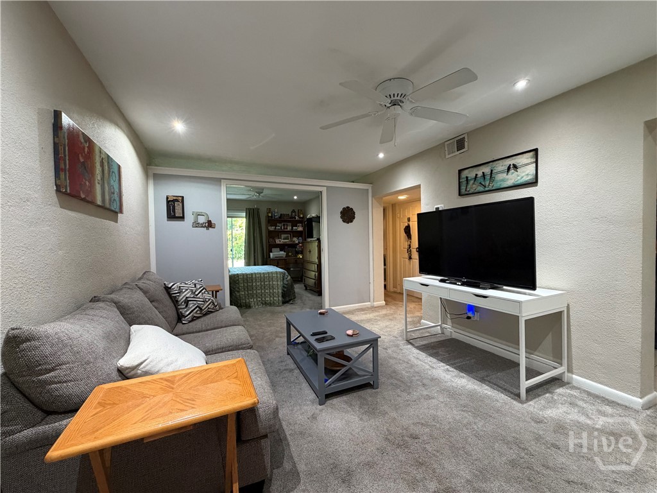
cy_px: 246
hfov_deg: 102.1
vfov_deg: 85.7
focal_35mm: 14
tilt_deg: -1.8
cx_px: 328
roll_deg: +1.6
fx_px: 266
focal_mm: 2.22
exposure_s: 1/60
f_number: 2.2
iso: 400
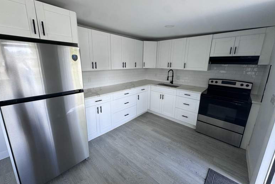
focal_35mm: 15
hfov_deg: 100.4
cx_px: 137
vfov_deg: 77.3
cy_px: 90
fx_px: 115
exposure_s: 1/99
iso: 64
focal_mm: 2.22
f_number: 2.2
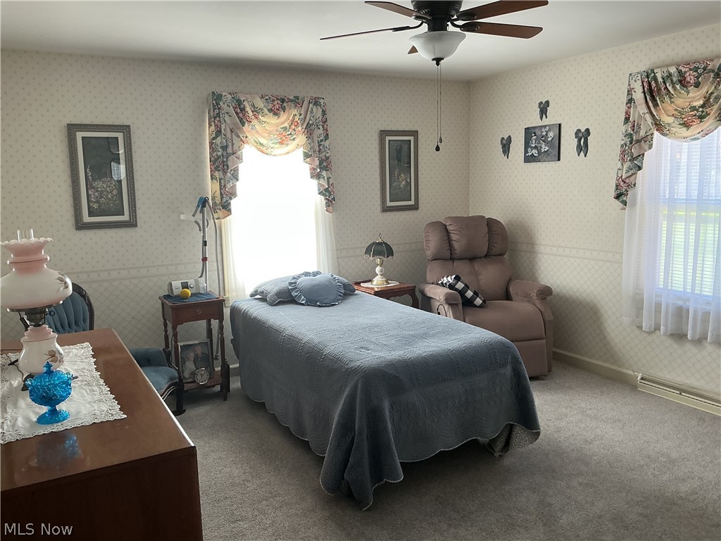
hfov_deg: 61.7
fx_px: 604
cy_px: 270
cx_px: 360
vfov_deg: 48.2
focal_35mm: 29
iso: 50
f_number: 1.8
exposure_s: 1/60
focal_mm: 3
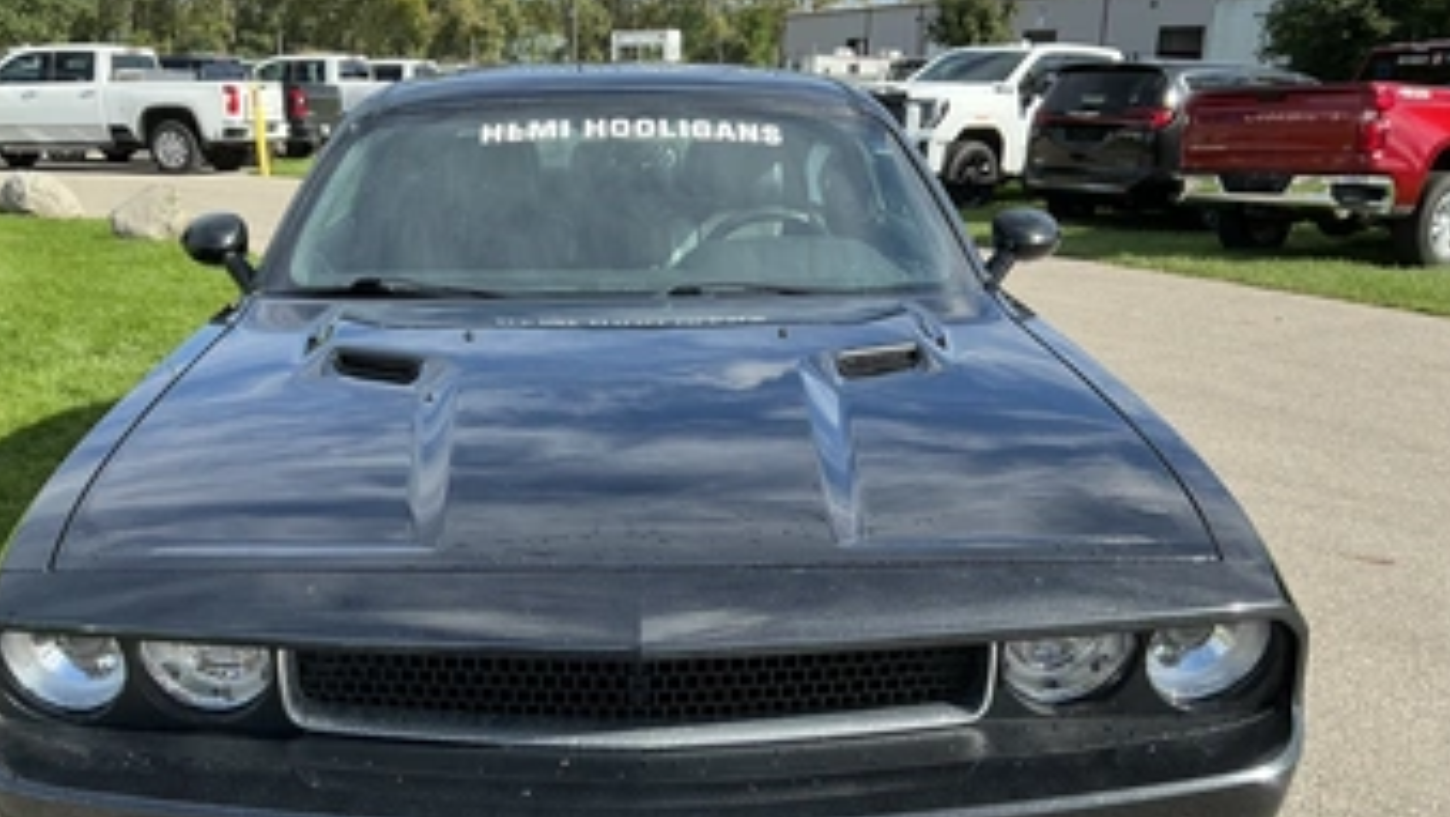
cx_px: 624
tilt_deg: -19.7
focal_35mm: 36
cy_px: 577
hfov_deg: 55.1
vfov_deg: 32.5
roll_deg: -0.6
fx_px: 1385
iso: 25
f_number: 1.8
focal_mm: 3
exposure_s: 1/759
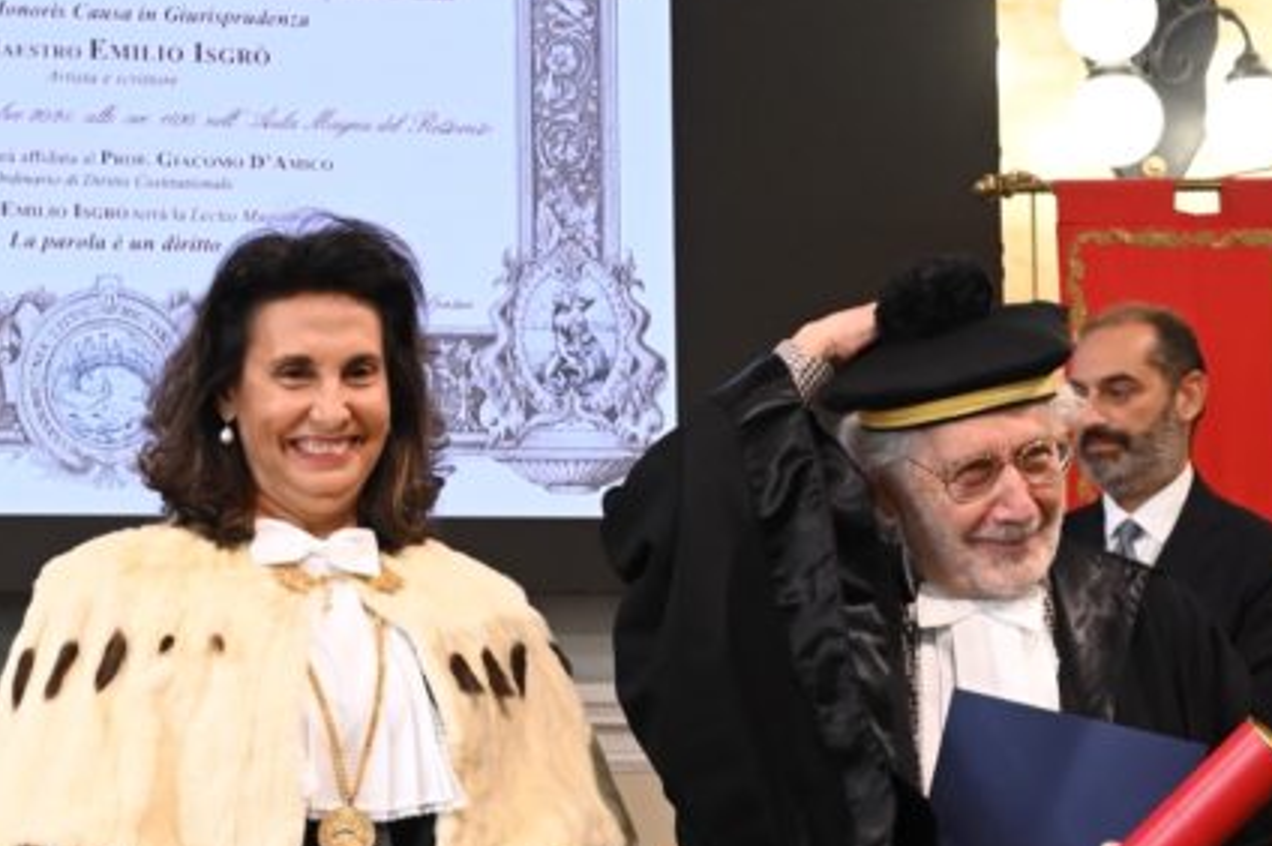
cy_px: 450
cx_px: 645
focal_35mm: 99
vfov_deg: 13.8
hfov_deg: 20.6
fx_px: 3495
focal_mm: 41
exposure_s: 1/100
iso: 3200
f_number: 9
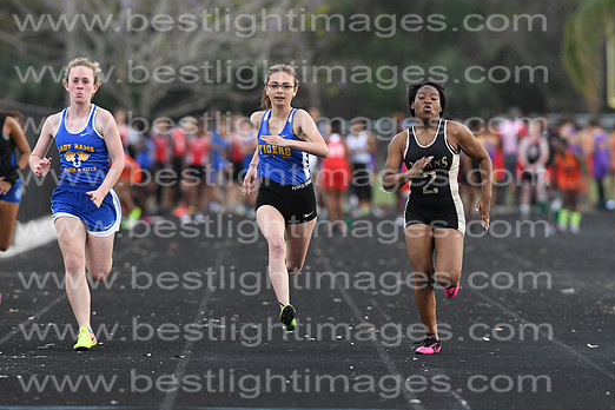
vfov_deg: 2.7
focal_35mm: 500
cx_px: 285
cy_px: 203
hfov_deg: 4.1
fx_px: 8541
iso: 1600
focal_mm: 300
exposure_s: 1/1600
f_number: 4
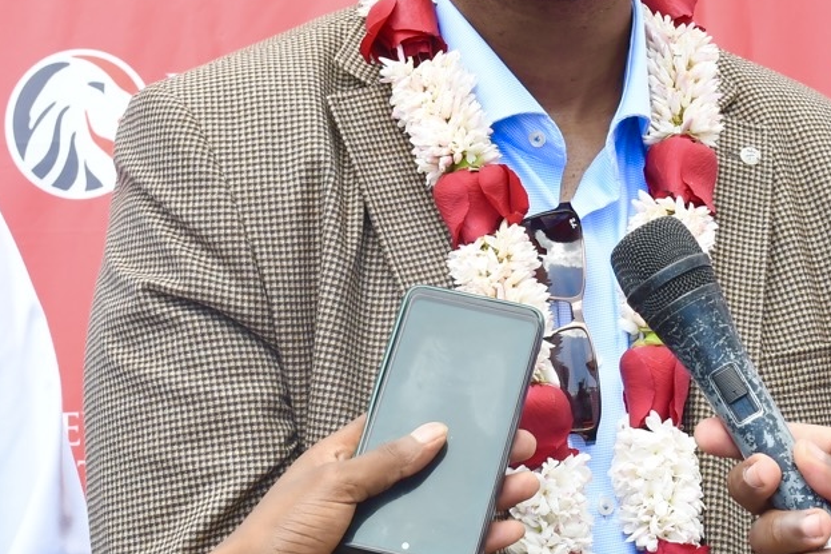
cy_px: 146
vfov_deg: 11.7
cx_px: 499
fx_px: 2700
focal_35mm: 117
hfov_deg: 17.5
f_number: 6.3
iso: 200
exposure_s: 1/250
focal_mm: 30
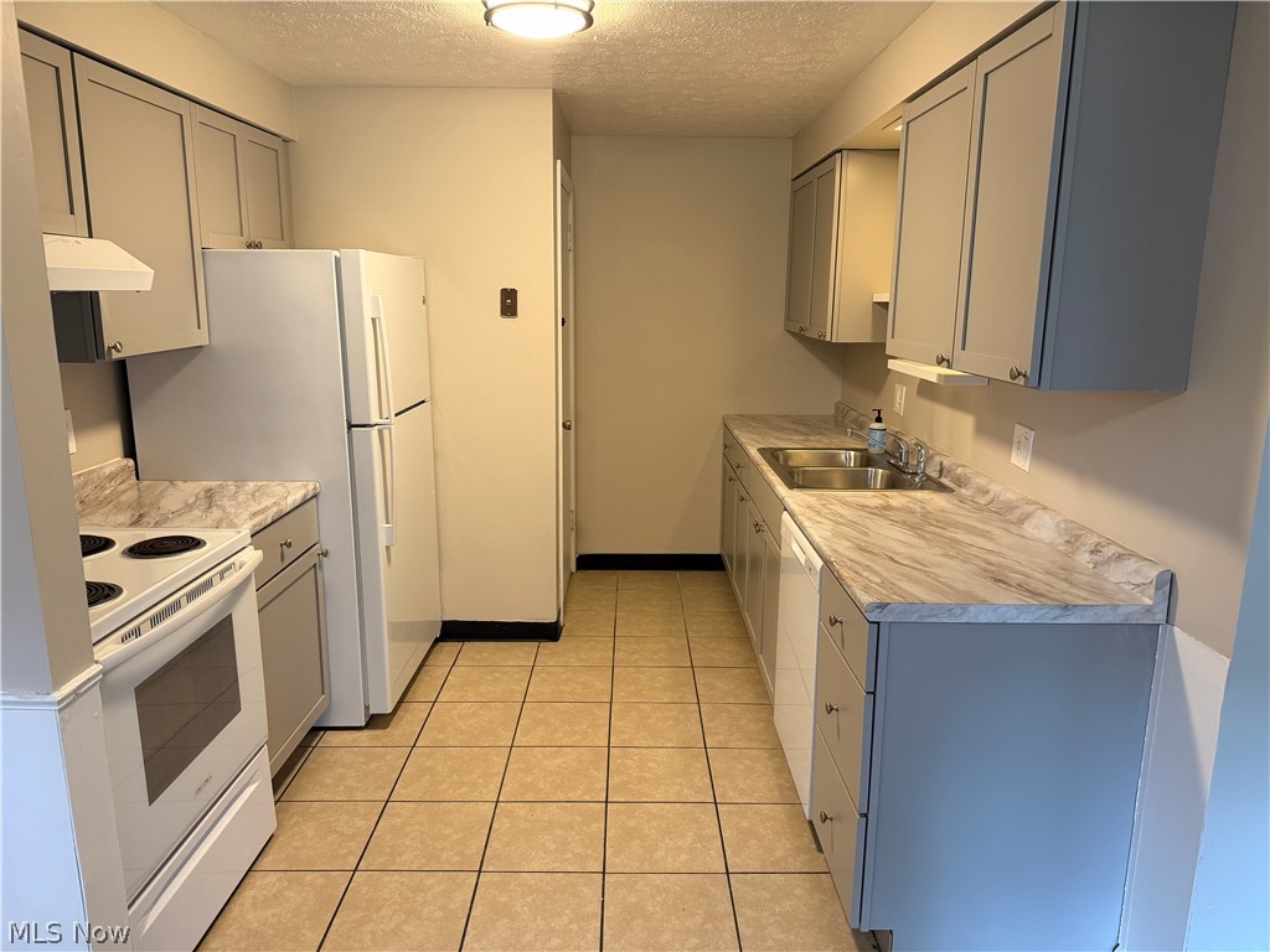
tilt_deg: -12.0
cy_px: 476
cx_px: 635
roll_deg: -0.2
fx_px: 881
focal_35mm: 24
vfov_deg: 56.8
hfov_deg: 71.6
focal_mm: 6.76
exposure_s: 1/60
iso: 250
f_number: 1.78
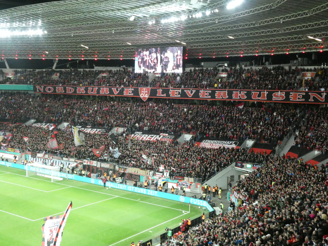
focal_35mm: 44
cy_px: 123
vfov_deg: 32.9
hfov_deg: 42.9
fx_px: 417
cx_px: 164
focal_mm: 7.8
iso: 1250
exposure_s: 1/125
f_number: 3.9
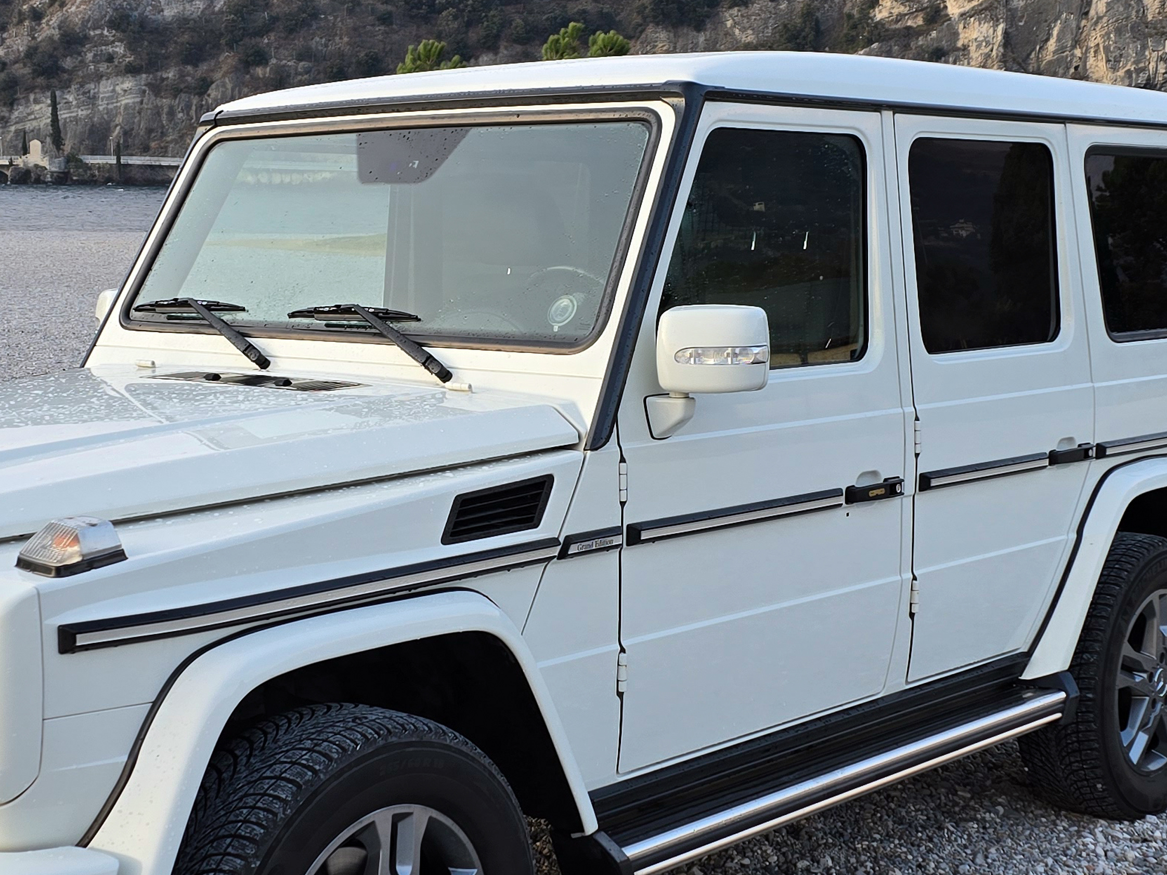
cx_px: 446
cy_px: 511
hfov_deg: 45.4
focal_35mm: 41
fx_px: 1382
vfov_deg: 35.1
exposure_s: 1/180
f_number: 1.7
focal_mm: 6.3
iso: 20
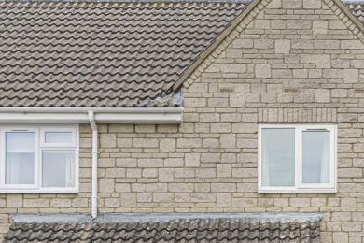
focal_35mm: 92
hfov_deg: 21.5
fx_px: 930
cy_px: 195
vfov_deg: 14.8
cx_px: 348
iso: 400
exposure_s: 1/200
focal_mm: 35
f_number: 8
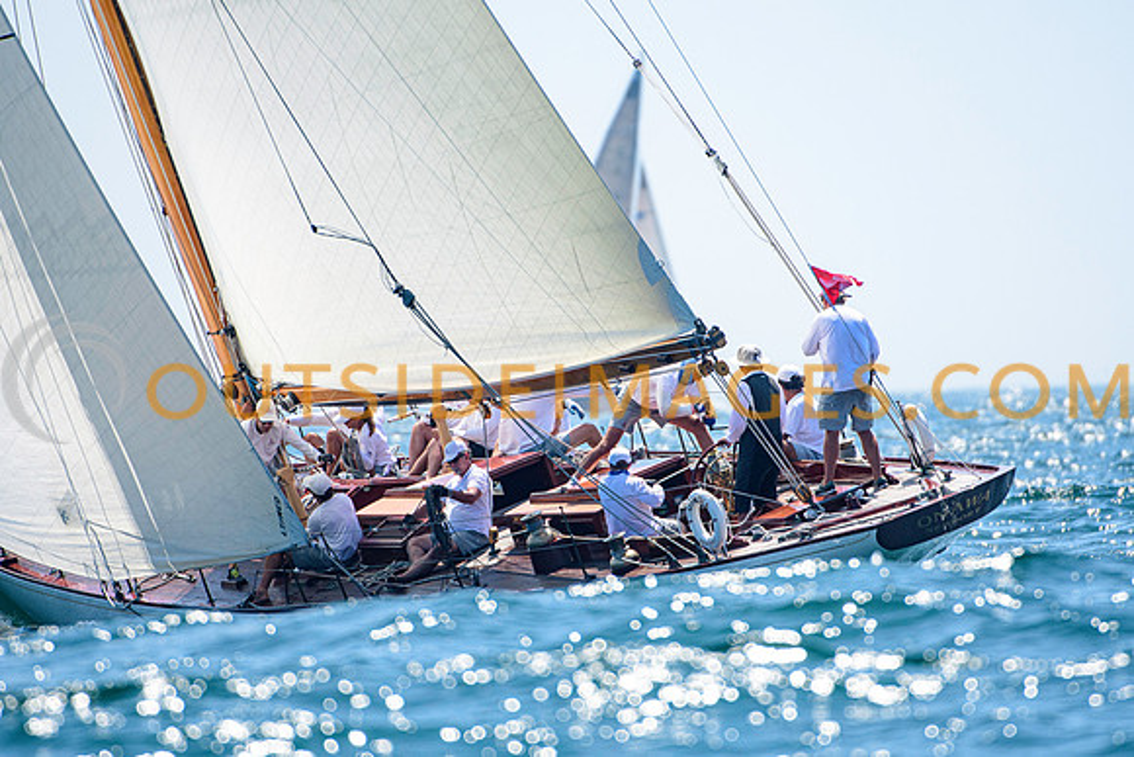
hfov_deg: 3.2
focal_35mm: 640
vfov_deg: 2.1
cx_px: 567
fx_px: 20175
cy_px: 378
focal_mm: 400
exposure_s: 1/3200
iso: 400
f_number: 5
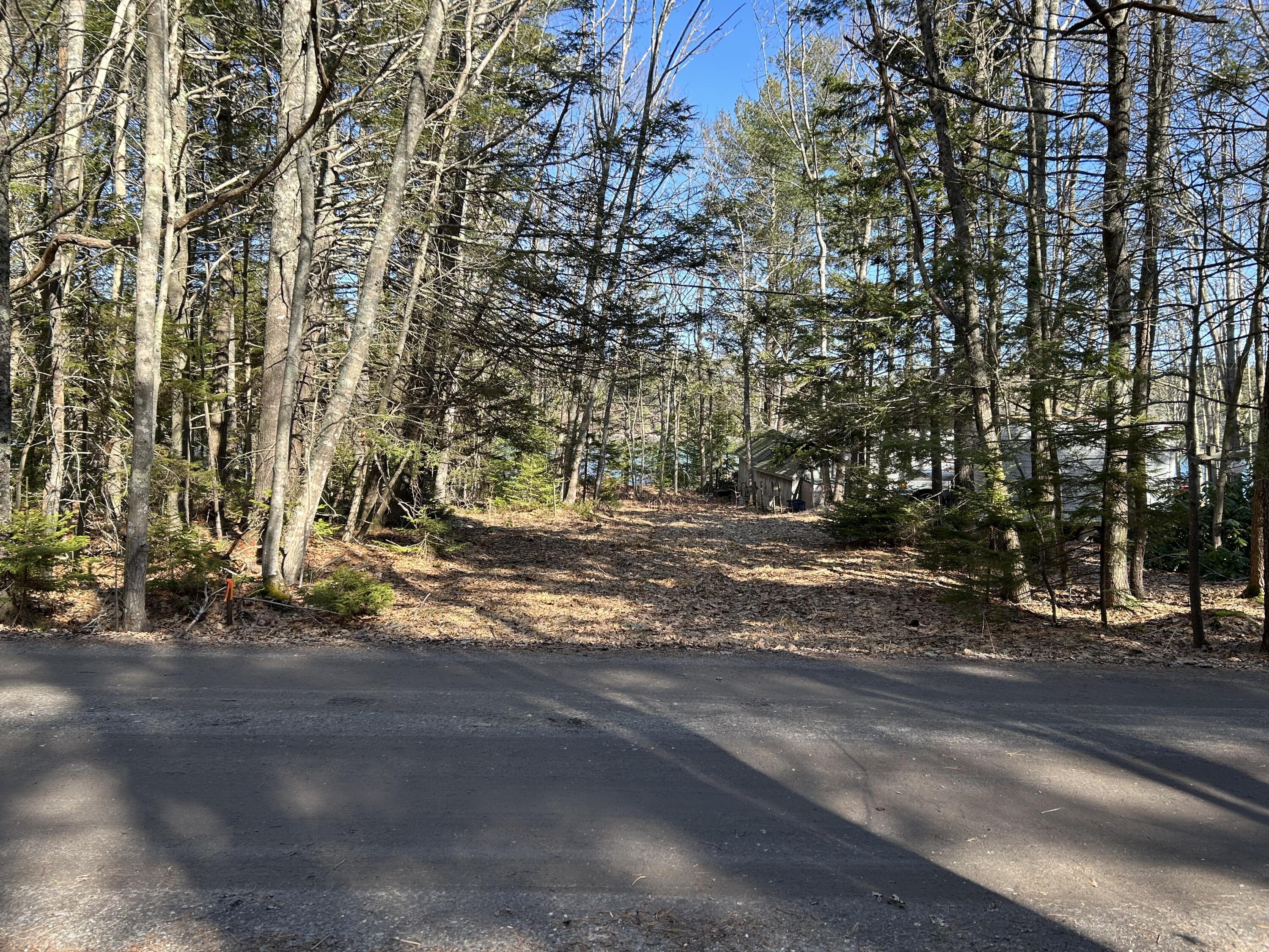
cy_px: 476
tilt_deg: -3.7
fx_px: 953
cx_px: 634
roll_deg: -2.0
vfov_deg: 53.1
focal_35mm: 26
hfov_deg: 67.3
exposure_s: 1/709
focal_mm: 5.7
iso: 50
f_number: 1.5
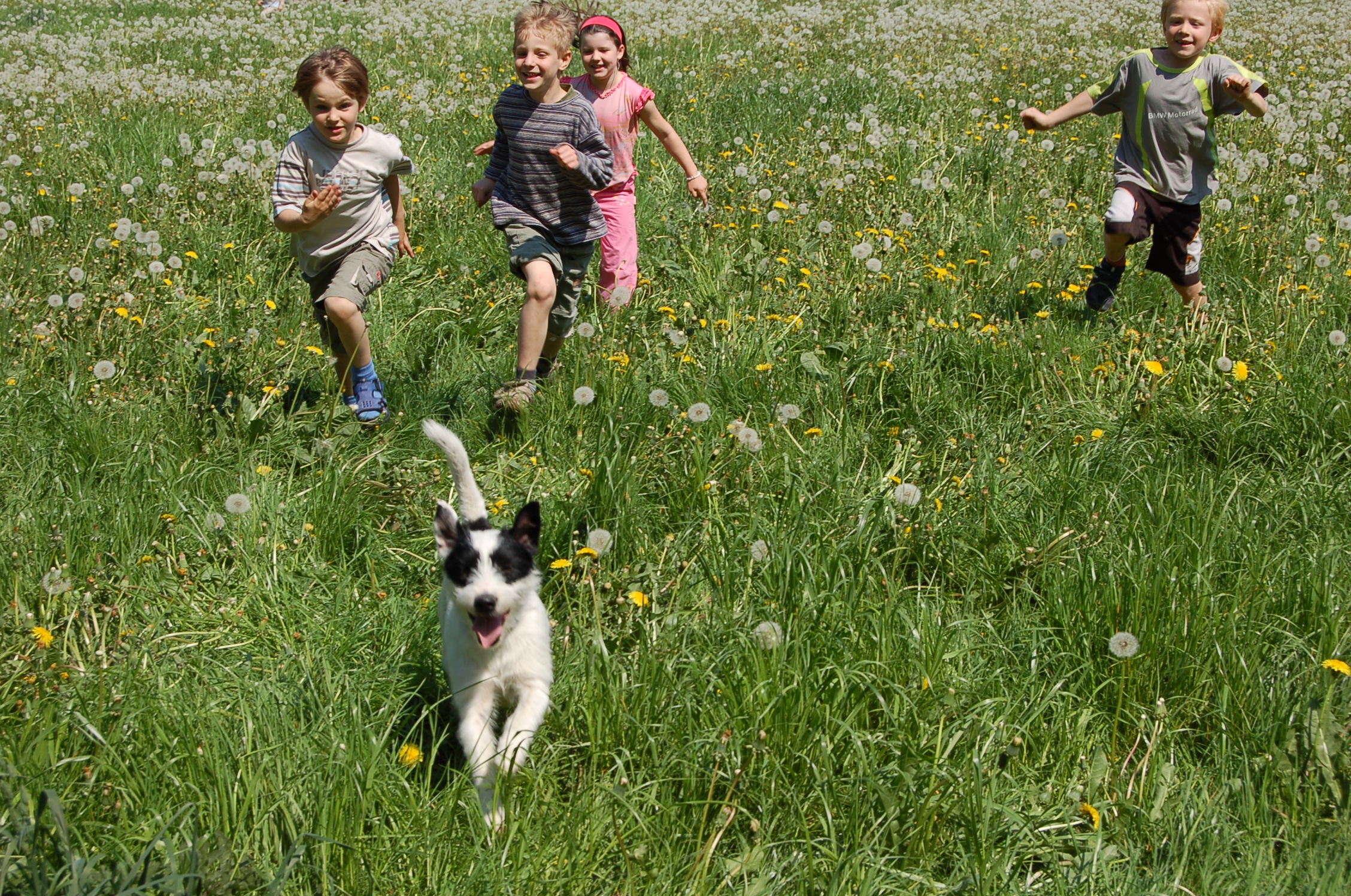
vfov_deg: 19.7
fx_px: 2585
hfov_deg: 29.3
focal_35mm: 69
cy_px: 448
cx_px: 676
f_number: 9
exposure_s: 1/320
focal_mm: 46
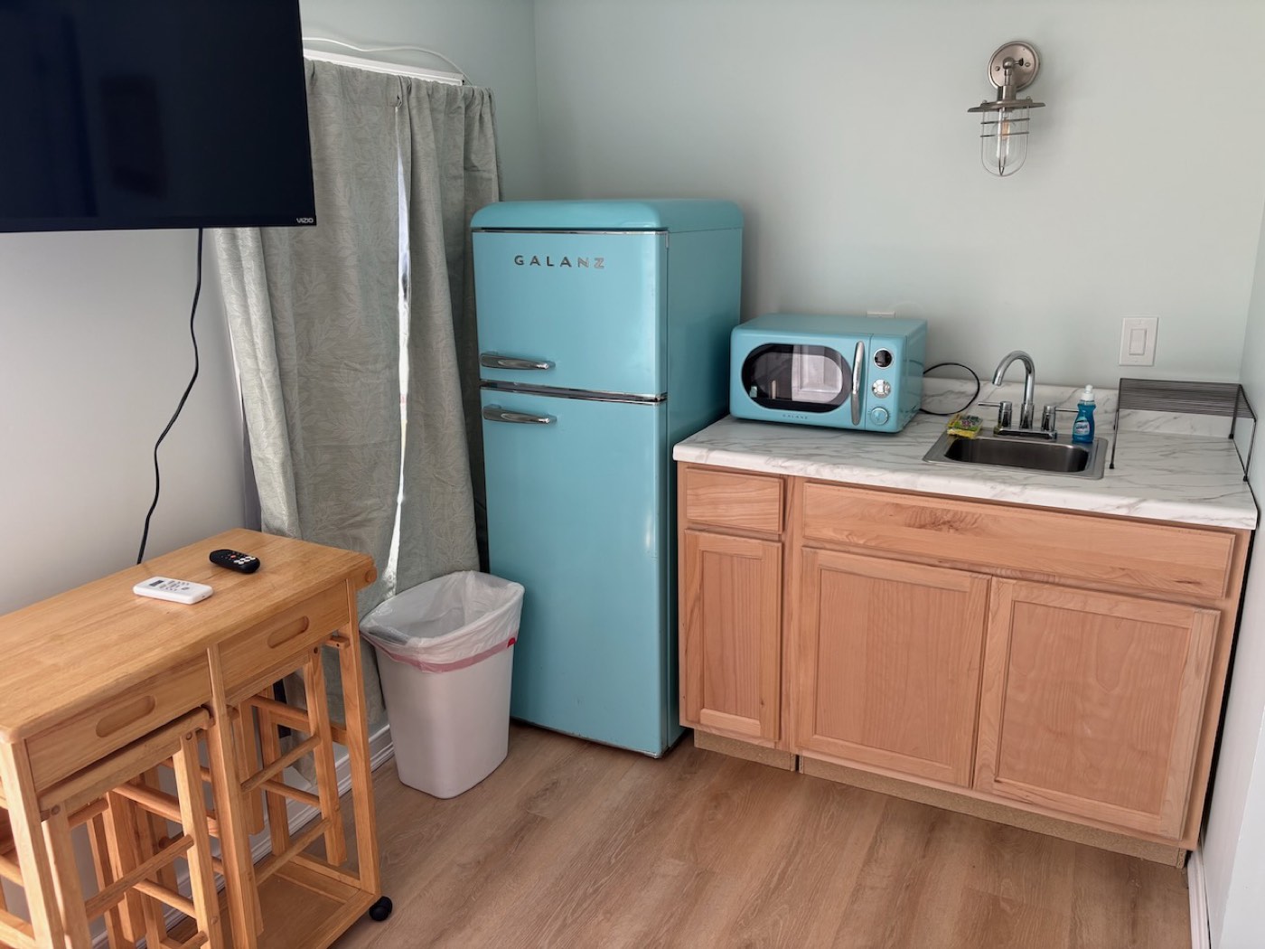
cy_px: 474
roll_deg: +2.2
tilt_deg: -13.3
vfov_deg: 53.1
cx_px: 632
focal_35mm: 26
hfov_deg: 67.3
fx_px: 950
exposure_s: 1/122
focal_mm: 5.96
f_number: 1.6
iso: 50
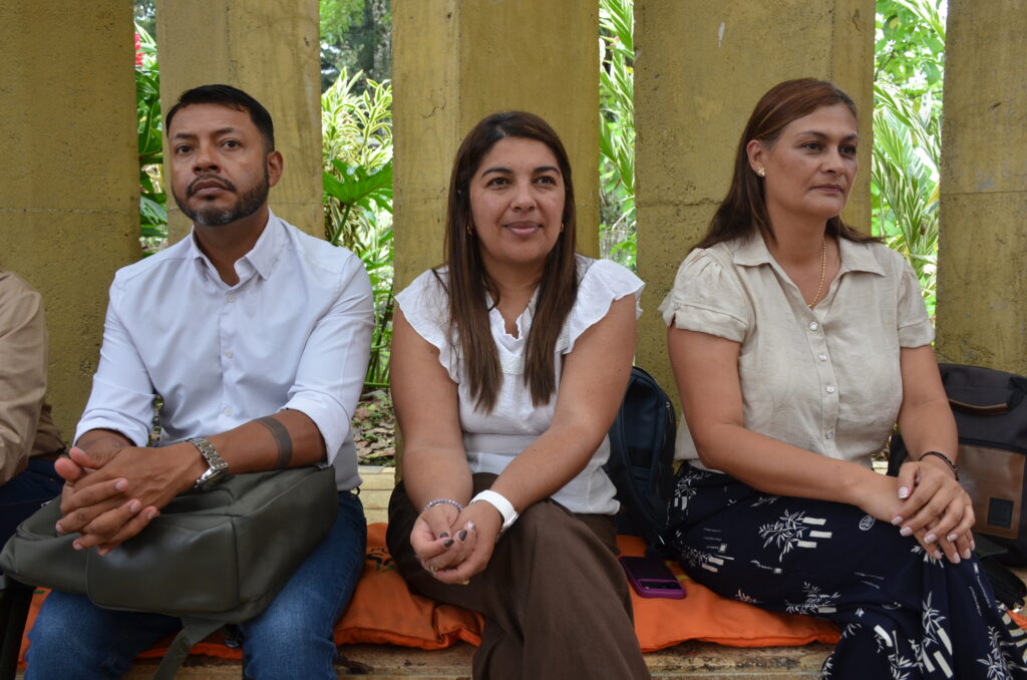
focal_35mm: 33
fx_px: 939
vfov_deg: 39.8
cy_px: 340
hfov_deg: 57.3
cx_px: 514
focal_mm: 22
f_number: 5.6
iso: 400
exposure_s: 1/125
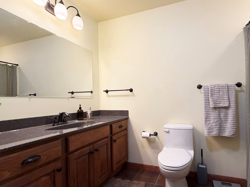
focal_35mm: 18
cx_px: 153
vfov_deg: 71.5
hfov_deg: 86.4
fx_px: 130
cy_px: 100
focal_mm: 2.22
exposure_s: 1/120
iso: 320
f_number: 2.2
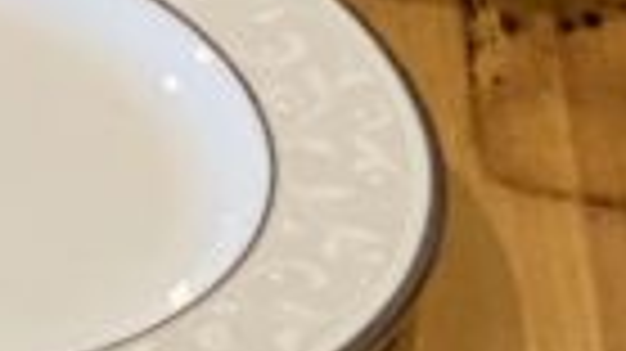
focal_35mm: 418
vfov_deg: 2.8
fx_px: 6934
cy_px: -1269
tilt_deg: -22.2
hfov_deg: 5.0
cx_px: -833
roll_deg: -1.2
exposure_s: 1/40
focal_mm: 6
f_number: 2
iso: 250
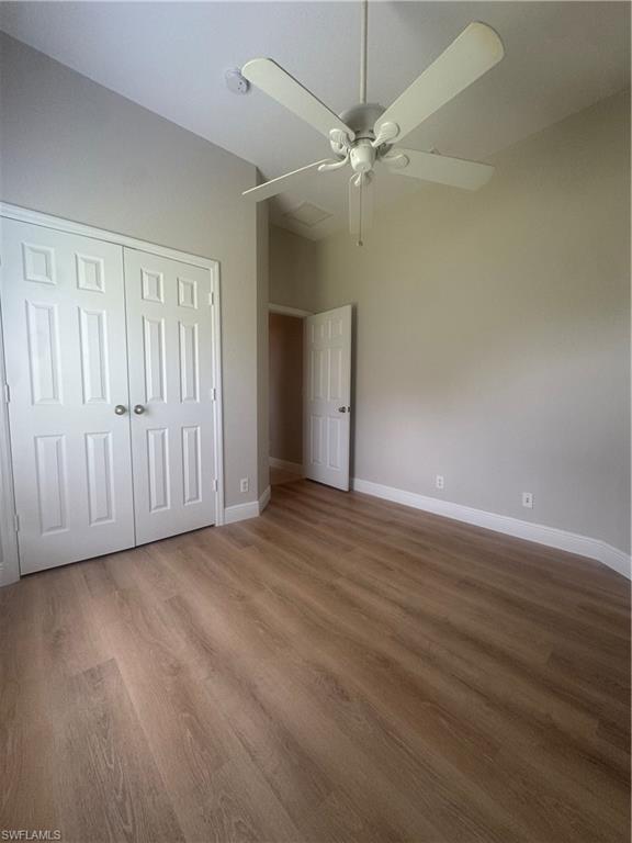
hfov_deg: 85.7
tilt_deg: -4.4
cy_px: 422
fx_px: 341
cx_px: 316
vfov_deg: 102.1
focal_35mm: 14
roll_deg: -0.6
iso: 125
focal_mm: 2.22
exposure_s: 1/99
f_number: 2.2
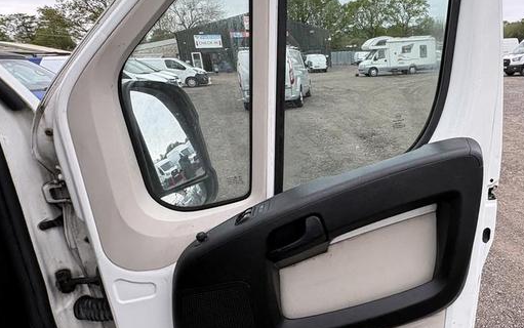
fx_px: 372
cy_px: 160
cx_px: 391
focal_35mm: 26
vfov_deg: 47.7
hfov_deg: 66.2
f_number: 2.2
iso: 40
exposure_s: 1/205
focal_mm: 2.22
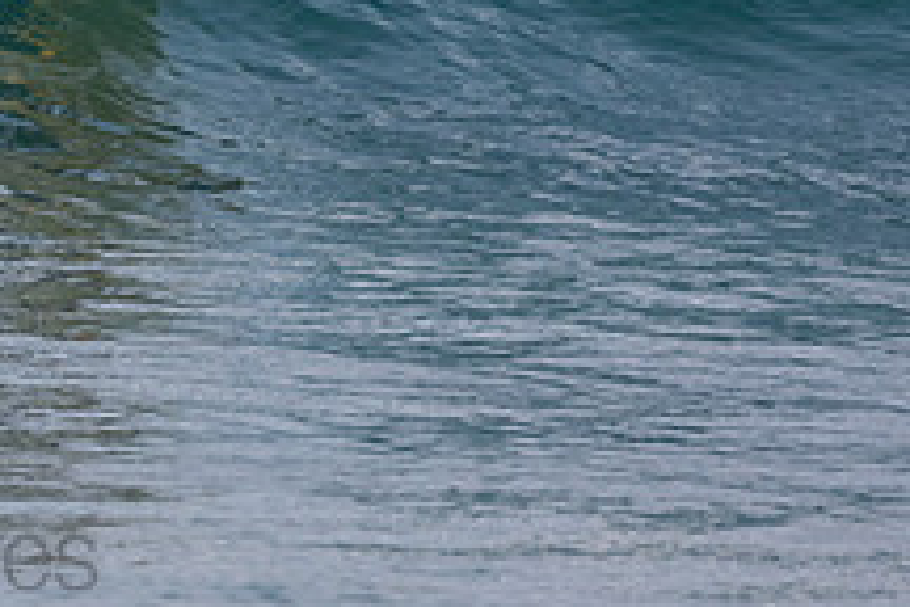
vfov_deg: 1.0
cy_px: -145
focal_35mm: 1412
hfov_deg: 1.5
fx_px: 35689
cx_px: -228
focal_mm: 350
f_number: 5.6
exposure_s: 1/1000
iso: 720
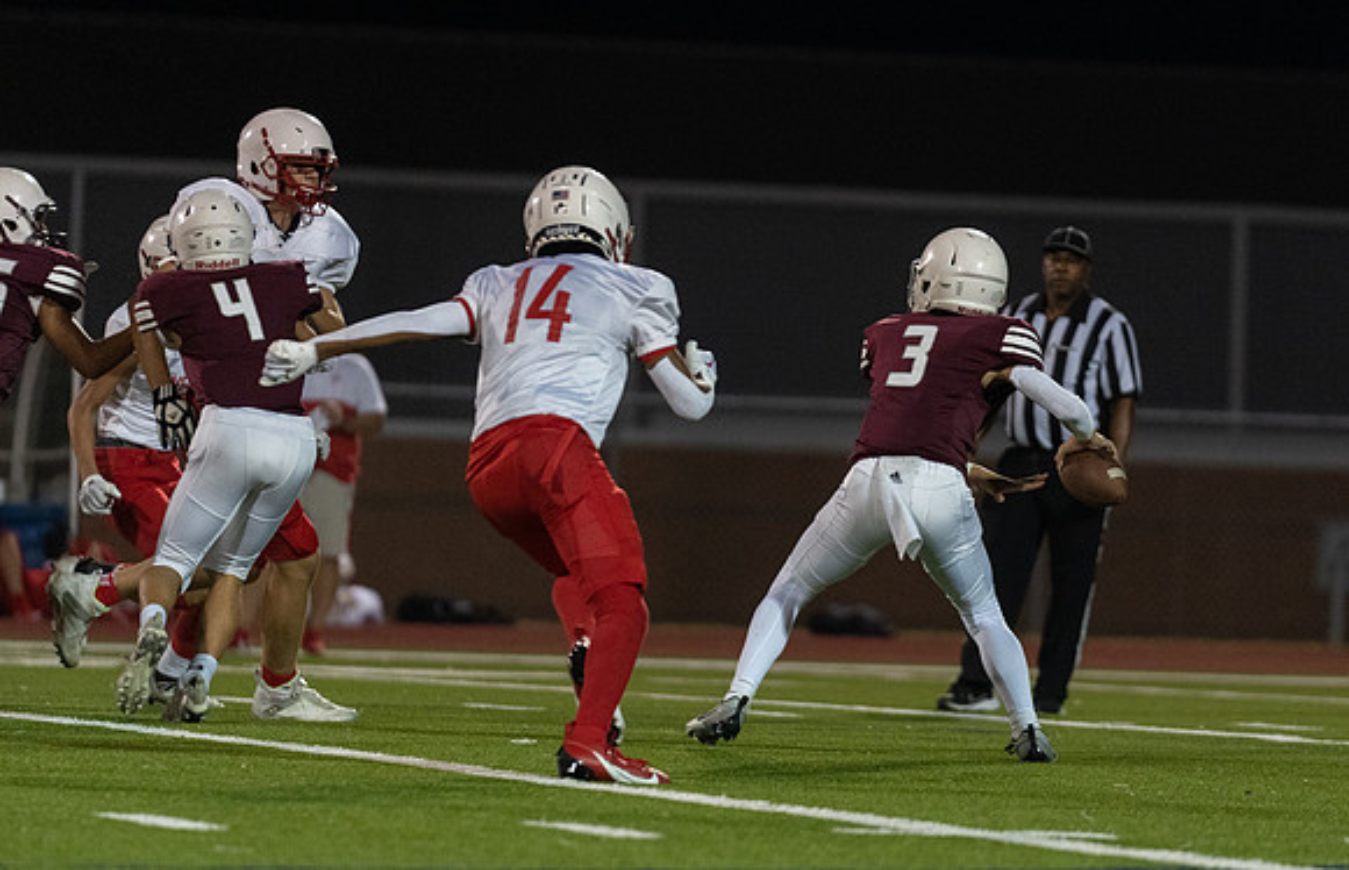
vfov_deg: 4.7
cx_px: 873
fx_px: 10573
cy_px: 399
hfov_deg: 7.3
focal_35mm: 285
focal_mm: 200
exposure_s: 1/1000
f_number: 2.8
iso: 5000
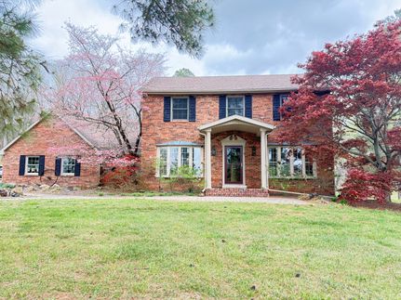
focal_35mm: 24
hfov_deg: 71.6
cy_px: 150
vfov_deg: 56.8
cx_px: 200
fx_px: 278
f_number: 1.78
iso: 100
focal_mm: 6.76
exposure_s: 1/355
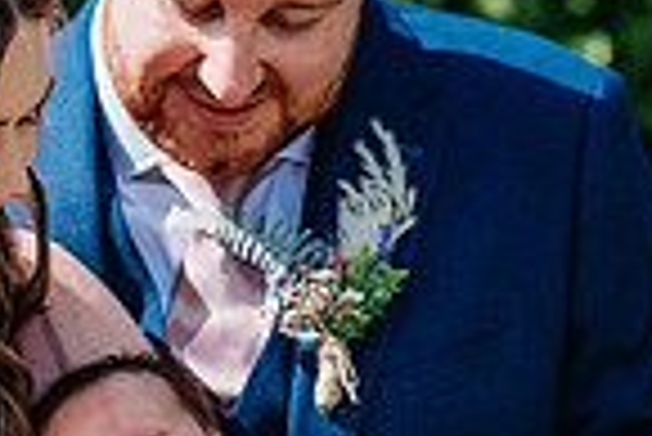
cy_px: 512
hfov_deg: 7.8
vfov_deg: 5.2
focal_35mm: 263
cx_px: 92
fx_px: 4768
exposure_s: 1/1250
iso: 100
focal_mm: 85
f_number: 3.2
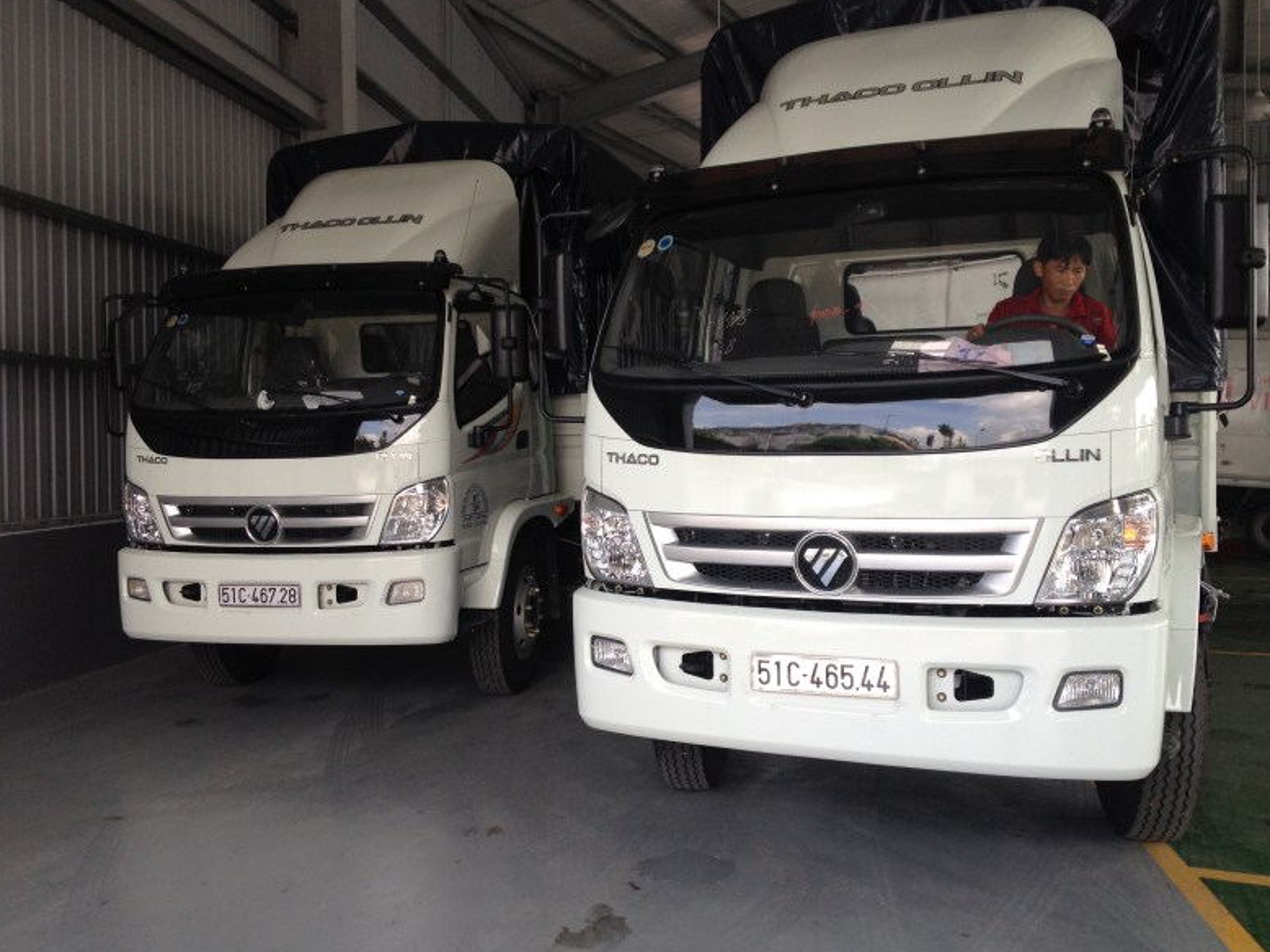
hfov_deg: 51.4
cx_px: 642
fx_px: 1320
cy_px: 469
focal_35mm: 36
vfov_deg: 39.6
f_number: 2.4
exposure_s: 1/141
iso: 50
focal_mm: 4.28
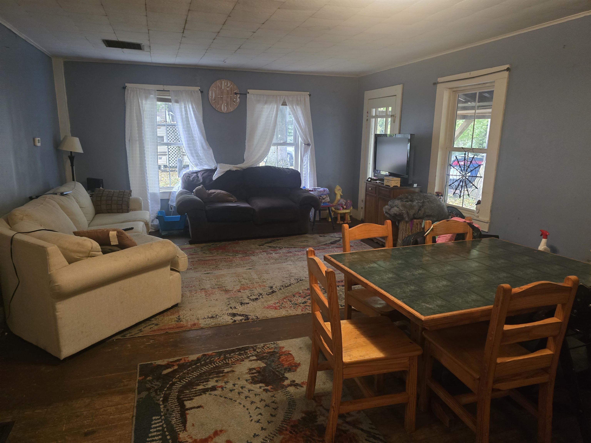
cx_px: 296
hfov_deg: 73.9
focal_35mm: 23
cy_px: 222
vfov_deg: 58.9
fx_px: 393
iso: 1000
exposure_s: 1/60
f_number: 1.7
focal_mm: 6.3
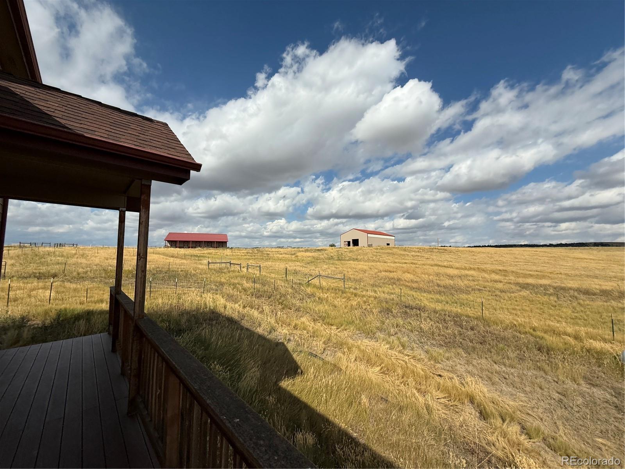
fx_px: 253
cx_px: 312
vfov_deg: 85.7
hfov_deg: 102.1
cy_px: 234
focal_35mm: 14
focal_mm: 2.22
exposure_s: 1/4762
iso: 50
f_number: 2.2
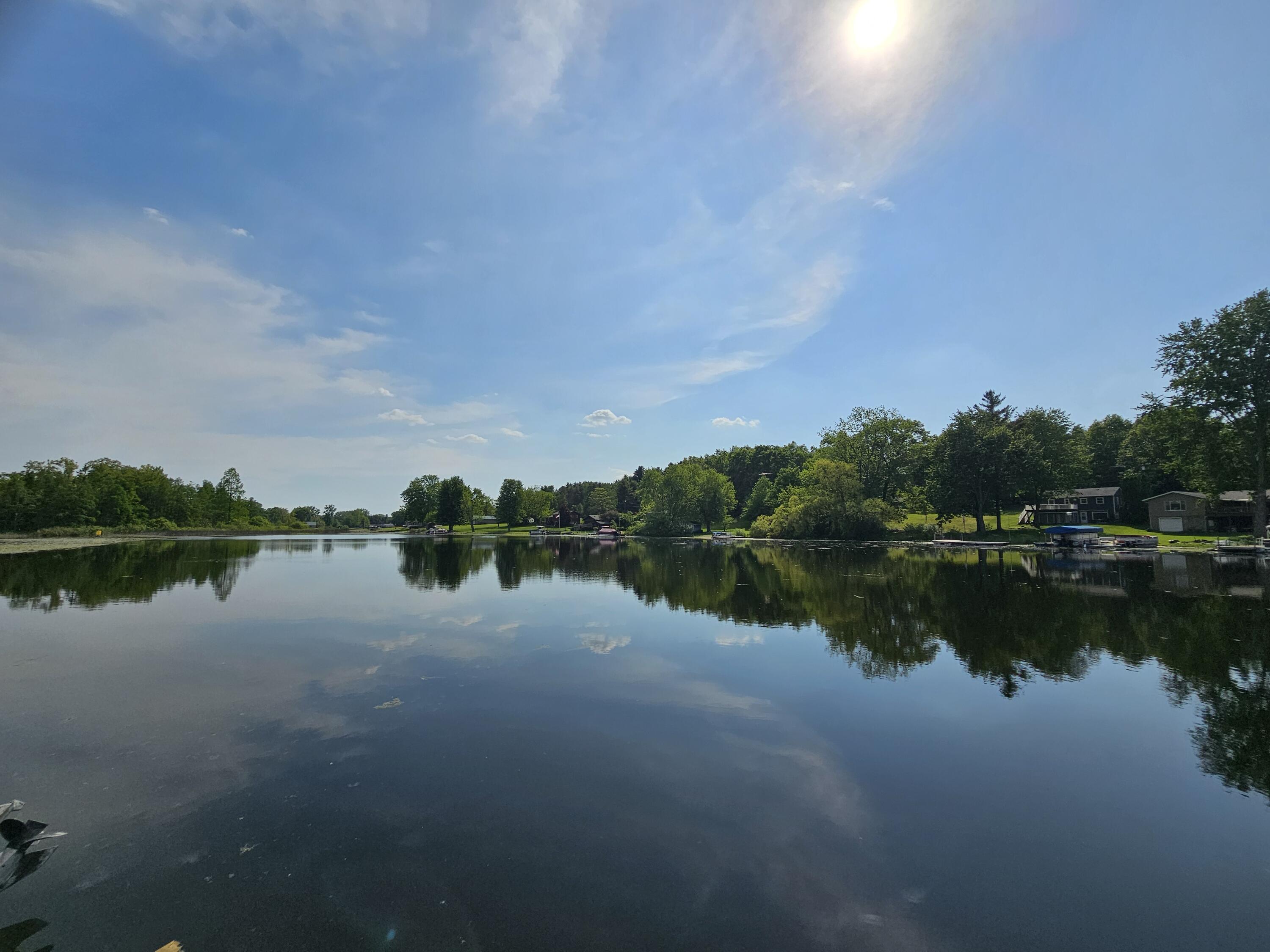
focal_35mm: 13
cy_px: 476
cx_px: 635
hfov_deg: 106.2
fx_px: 477
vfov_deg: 89.9
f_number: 2.2
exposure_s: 1/6151
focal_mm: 2.2
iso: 50
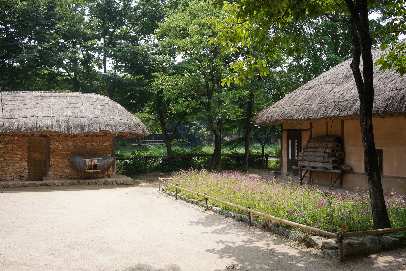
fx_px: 395
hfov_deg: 54.4
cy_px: 136
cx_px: 203
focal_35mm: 35
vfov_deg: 37.9
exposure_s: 1/200
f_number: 8
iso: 200
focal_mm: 35
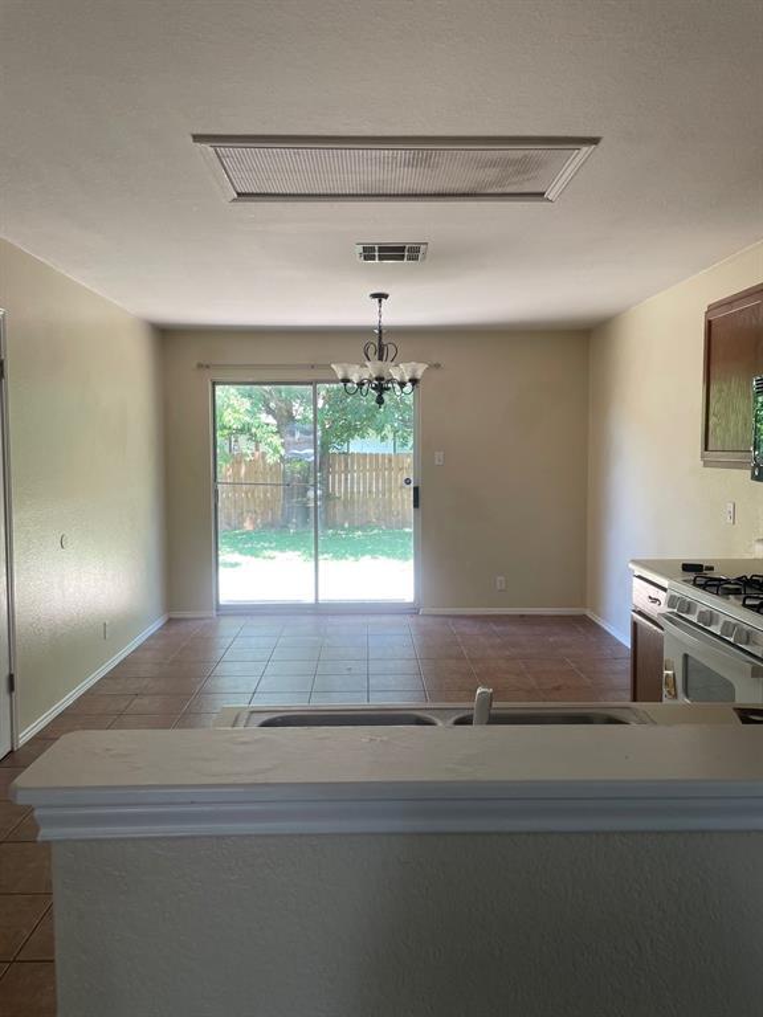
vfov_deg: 67.3
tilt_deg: -2.9
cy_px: 508
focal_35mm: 26
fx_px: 764
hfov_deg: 53.1
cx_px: 382
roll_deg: +0.1
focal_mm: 4.2
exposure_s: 1/121
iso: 80
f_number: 1.6
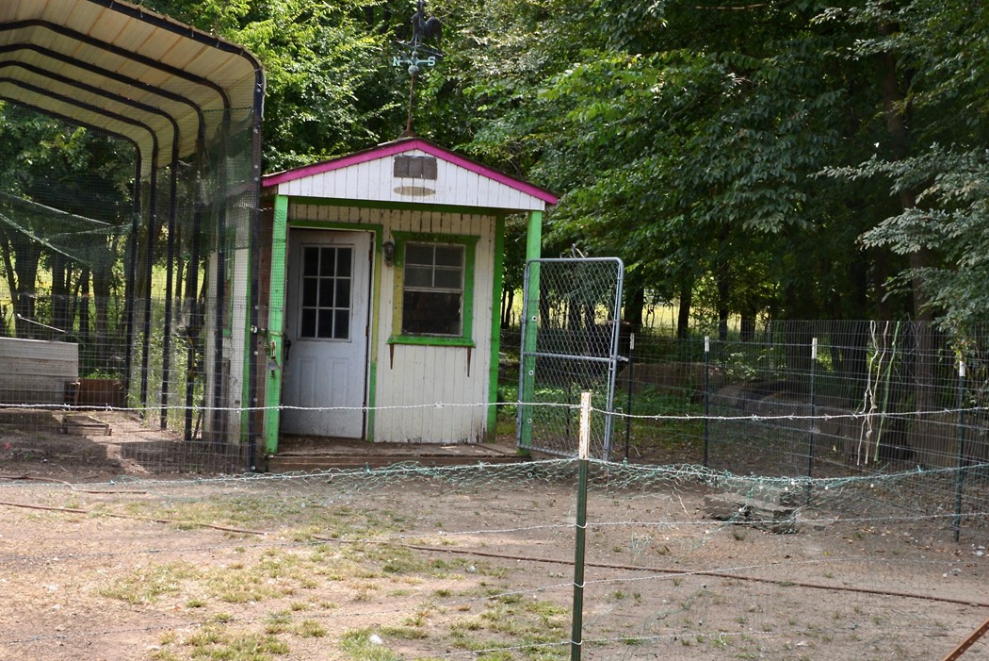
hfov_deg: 32.2
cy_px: 363
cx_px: 619
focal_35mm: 62
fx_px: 1704
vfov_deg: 21.9
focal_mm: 32
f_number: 11
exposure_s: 1/200
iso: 320
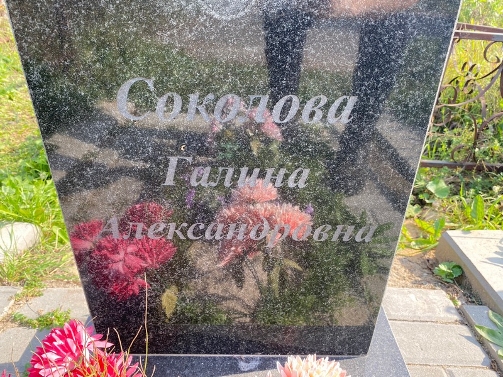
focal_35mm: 26
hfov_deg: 67.3
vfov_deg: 53.1
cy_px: 188
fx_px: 378
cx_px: 252
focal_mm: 4.25
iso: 32
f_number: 1.8
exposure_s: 1/268
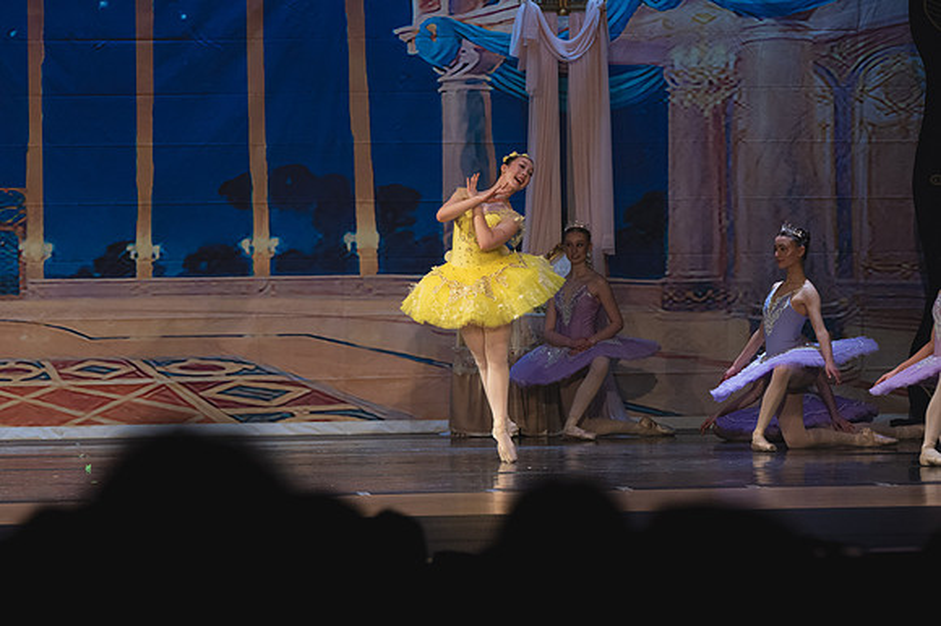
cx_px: 470
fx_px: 5277
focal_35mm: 202
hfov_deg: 10.2
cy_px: 313
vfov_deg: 6.8
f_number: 4
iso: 1600
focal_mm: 135
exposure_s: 1/320
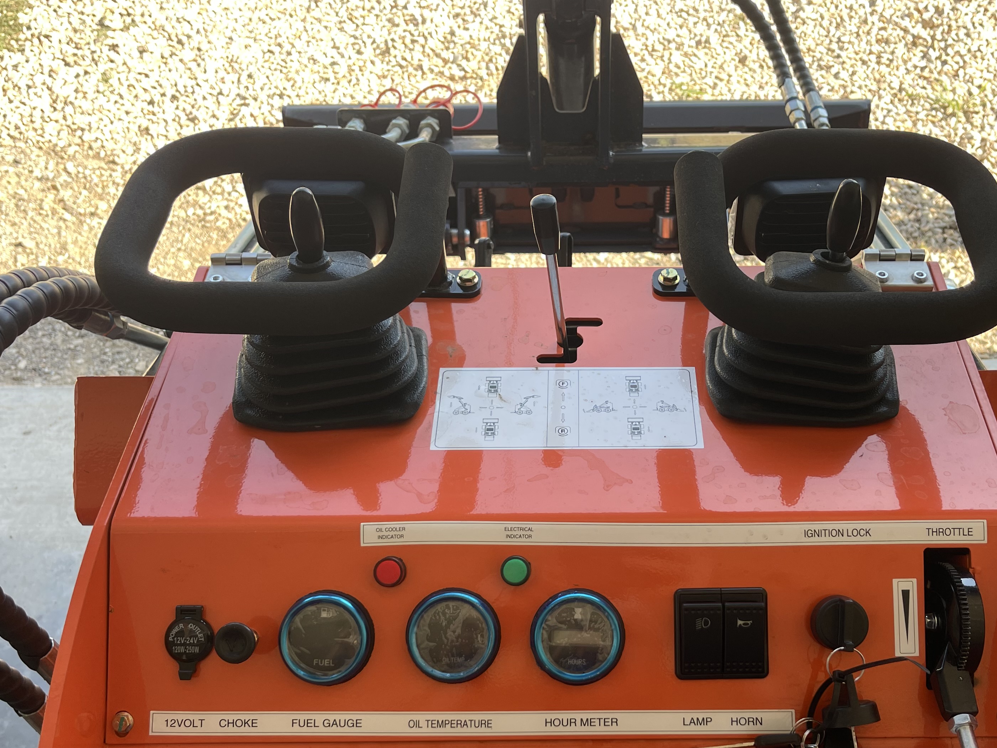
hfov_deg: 51.1
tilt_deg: -47.8
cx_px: 581
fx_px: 1037
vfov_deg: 39.4
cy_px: 470
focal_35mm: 36
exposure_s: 1/170
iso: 32
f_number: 1.6
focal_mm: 5.1
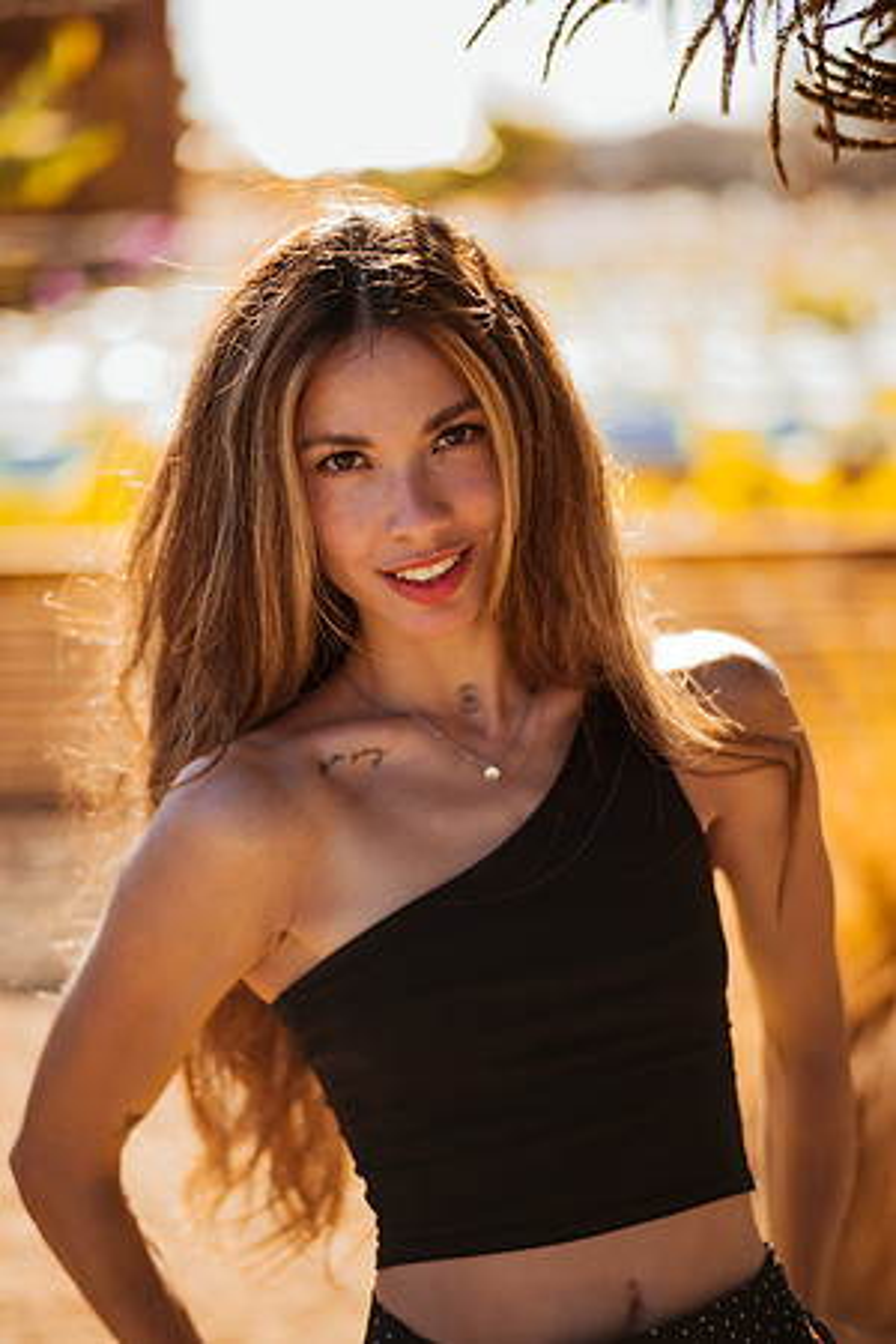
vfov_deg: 34.5
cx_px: 448
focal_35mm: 58
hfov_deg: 23.4
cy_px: 672
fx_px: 2165
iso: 50
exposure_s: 1/1250
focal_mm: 58
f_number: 1.4
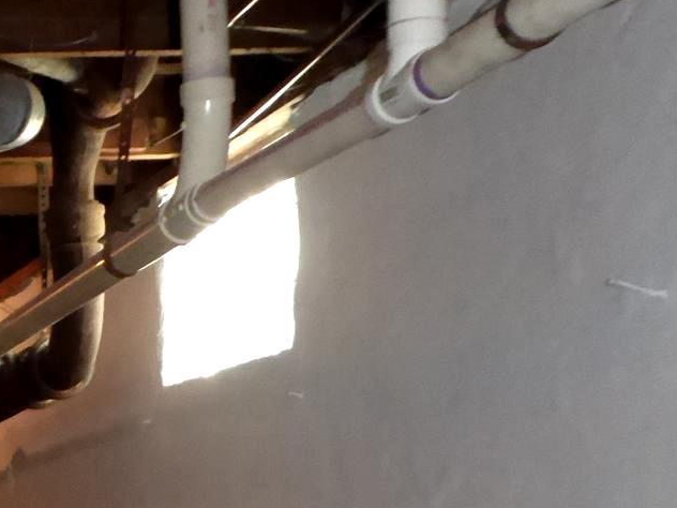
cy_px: 612
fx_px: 1838
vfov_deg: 15.2
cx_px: -366
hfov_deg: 18.3
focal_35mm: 94
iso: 800
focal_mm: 5
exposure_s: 1/60
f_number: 3.5
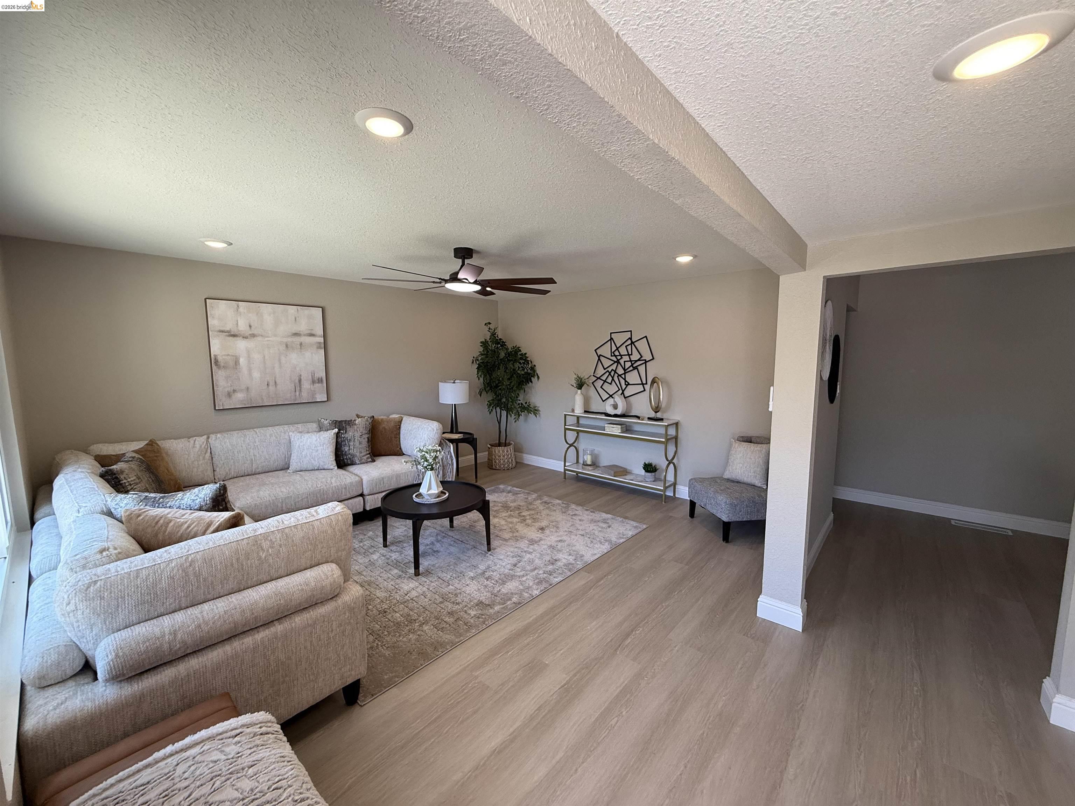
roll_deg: +0.0
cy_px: 403
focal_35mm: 14
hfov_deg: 102.1
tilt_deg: -6.1
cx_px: 538
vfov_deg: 85.7
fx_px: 435
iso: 125
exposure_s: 1/120
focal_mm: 2.22
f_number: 2.2
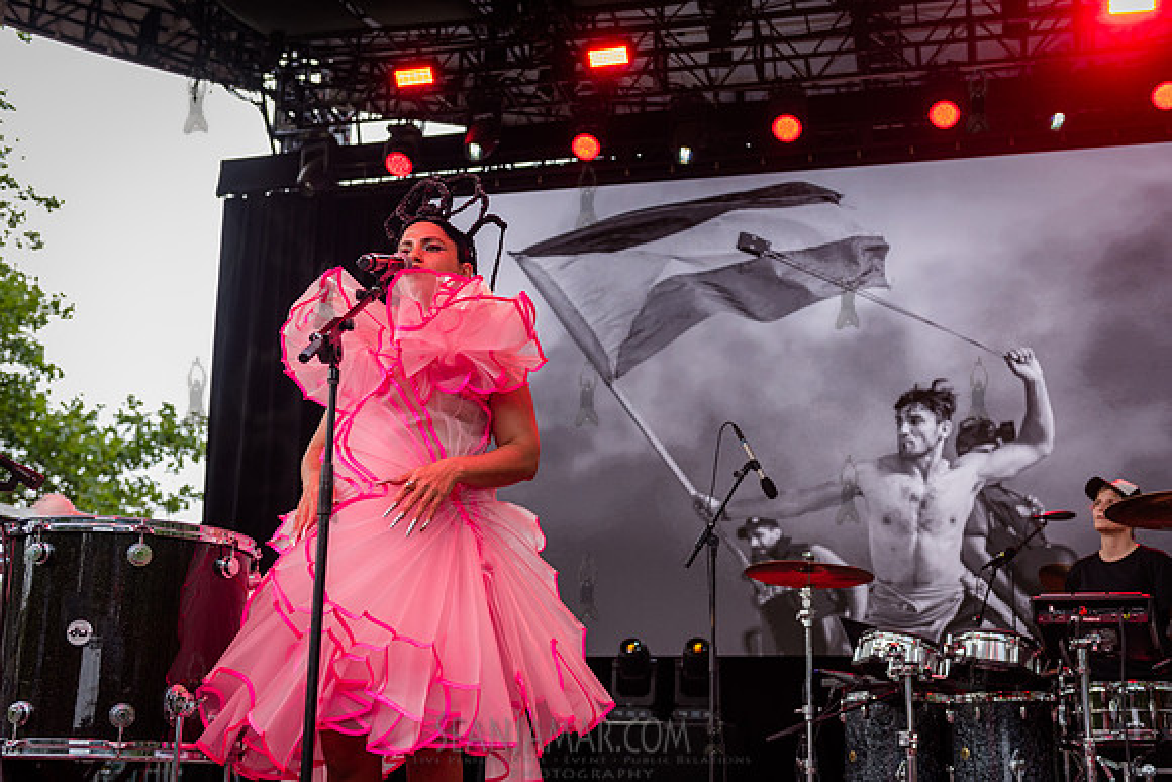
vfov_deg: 29.9
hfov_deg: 43.6
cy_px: 392
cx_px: 609
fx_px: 1464
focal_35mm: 45
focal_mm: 42
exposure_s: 1/400
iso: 1000
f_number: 3.5
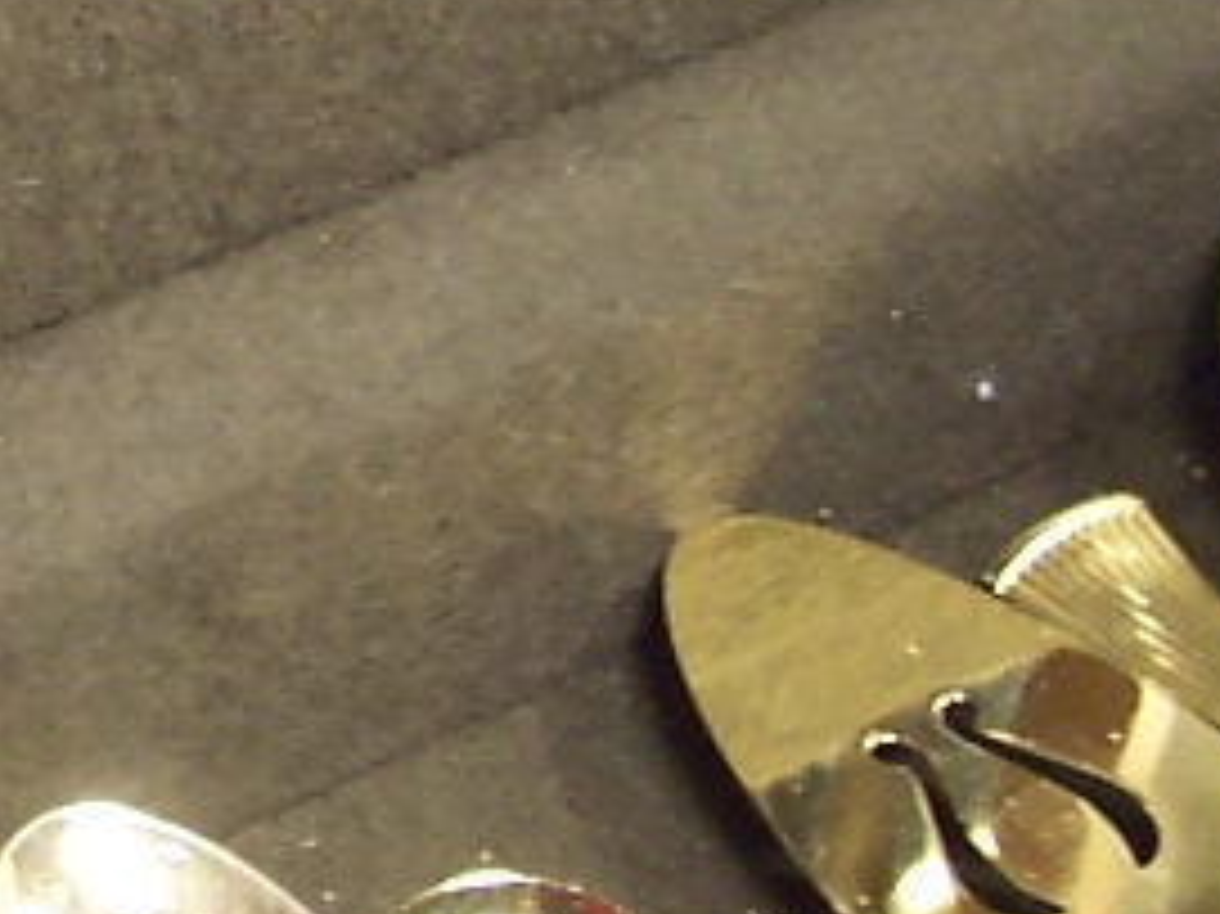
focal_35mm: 164
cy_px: 266
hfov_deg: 11.8
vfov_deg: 9.0
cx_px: -261
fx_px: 5777
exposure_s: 1/45
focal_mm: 5.6
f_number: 2.8
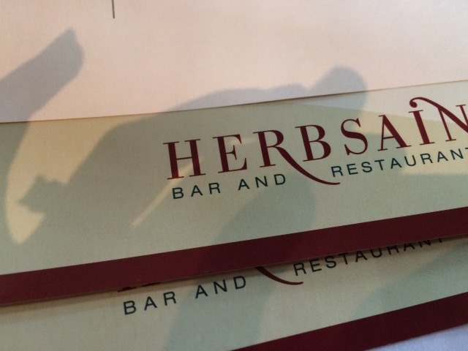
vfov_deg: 48.2
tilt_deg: -71.0
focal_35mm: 29
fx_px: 392
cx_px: 234
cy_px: 176
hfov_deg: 61.7
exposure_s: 1/30
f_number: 2.2
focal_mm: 4.15
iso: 160
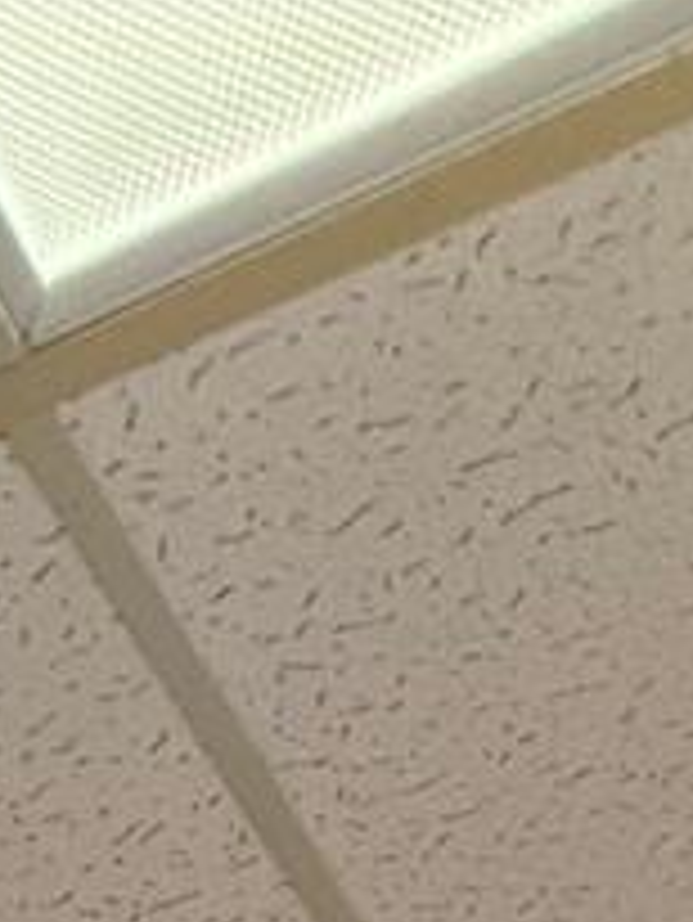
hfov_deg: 17.6
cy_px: 2685
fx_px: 2187
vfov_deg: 12.0
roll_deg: -2.2
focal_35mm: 82
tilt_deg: -6.2
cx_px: 22
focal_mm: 2.22
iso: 250
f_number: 2.2
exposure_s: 1/120
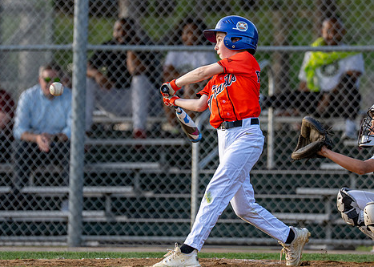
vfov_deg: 3.0
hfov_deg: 4.2
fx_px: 5053
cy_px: 84
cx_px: 229
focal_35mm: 476
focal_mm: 200
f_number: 2.8
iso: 400
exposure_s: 1/2000
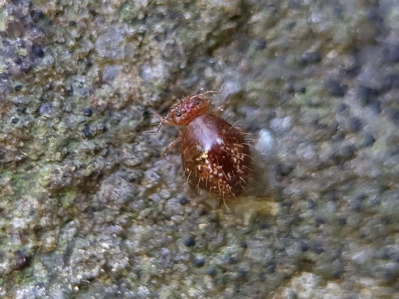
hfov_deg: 67.3
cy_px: 150
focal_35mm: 26
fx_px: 300
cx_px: 200
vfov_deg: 53.1
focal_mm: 5.4
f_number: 1.8
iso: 250
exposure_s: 1/50
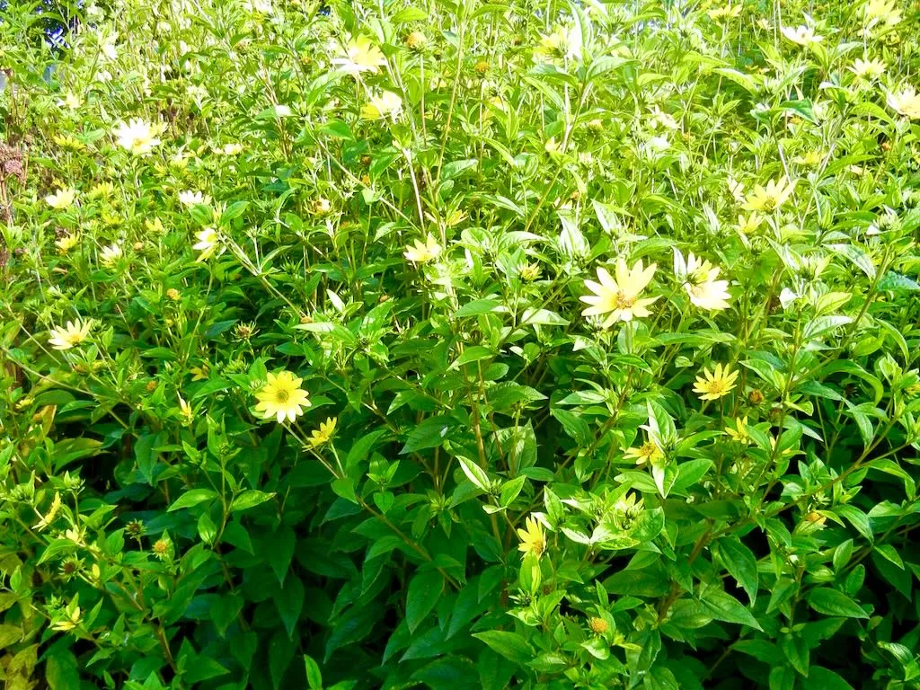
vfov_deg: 46.8
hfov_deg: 60.0
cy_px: 345
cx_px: 460
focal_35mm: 30
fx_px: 797
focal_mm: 5.4
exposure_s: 1/180
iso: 160
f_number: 3.5
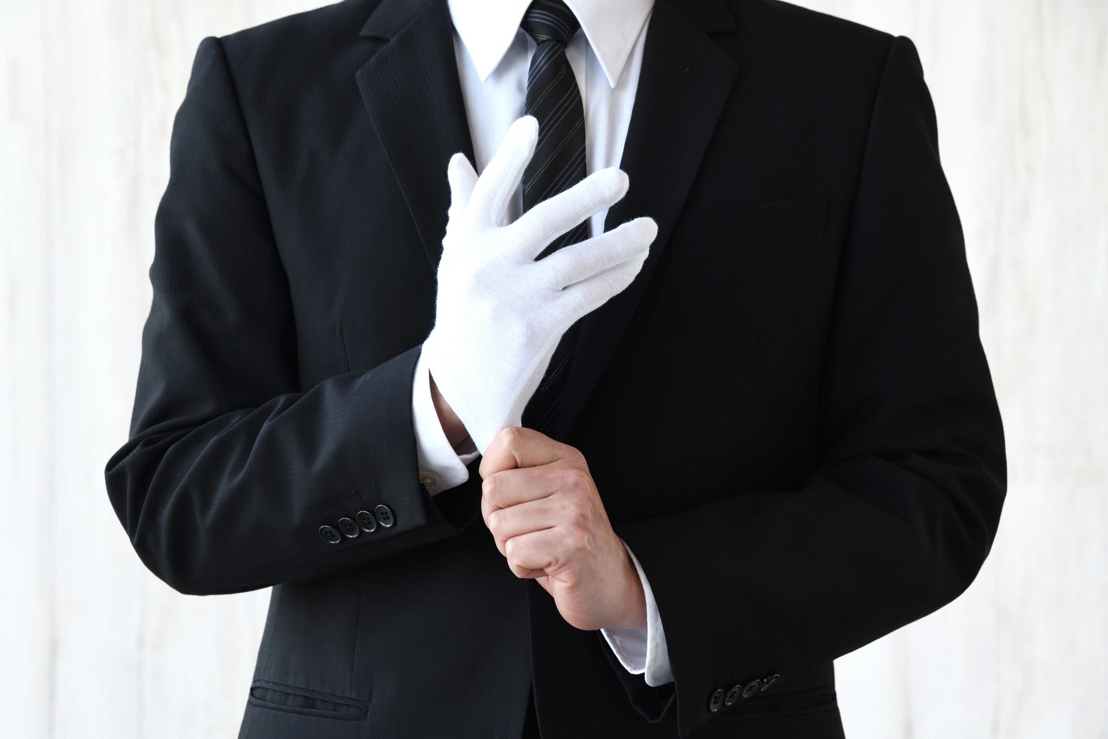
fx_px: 4462
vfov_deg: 9.5
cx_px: 554
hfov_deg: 14.2
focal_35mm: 145
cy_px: 370
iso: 800
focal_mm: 145
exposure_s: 1/60
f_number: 8
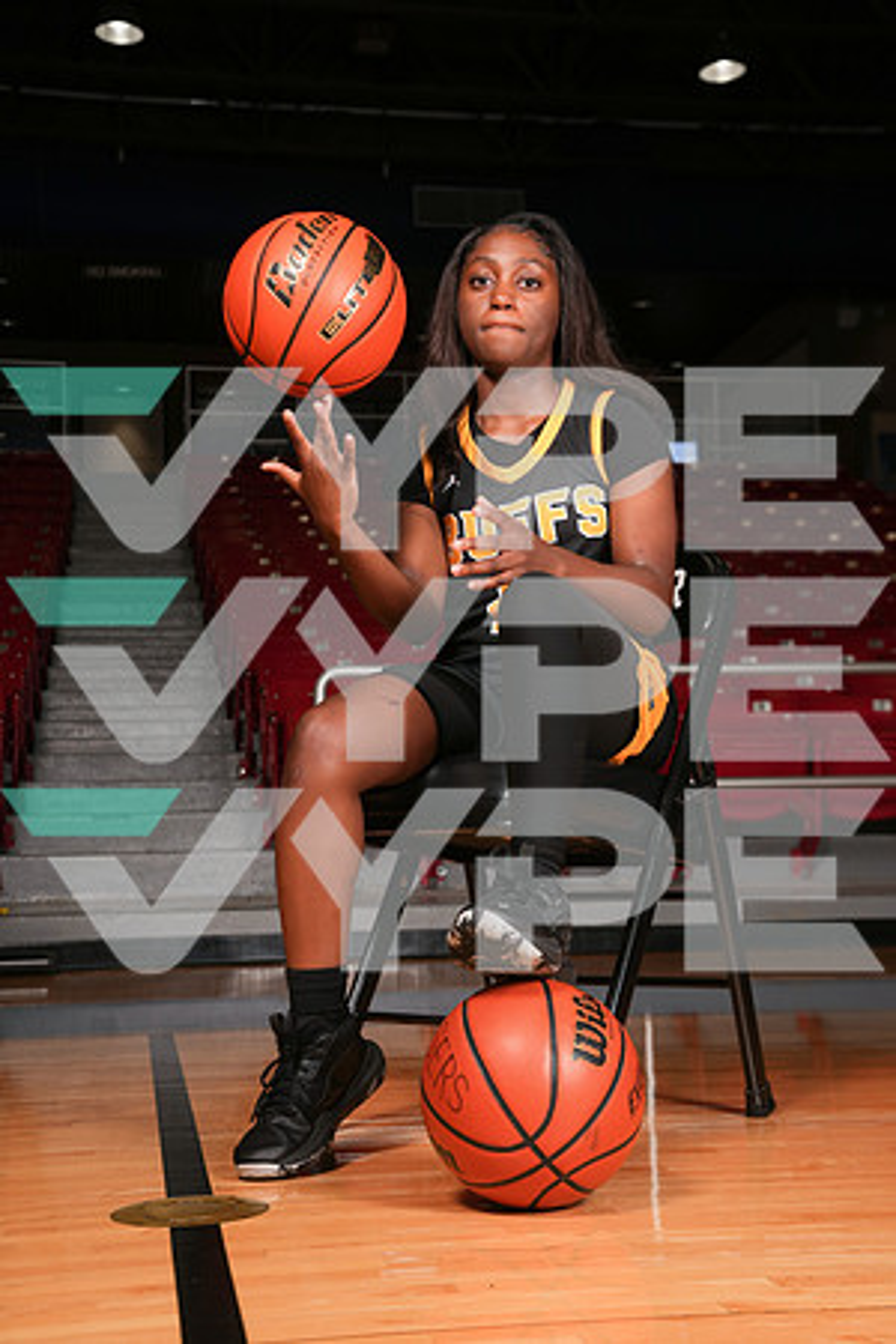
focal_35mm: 51
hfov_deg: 26.5
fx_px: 1904
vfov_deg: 38.9
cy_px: 672
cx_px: 448
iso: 250
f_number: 6.3
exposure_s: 1/200
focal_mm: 51
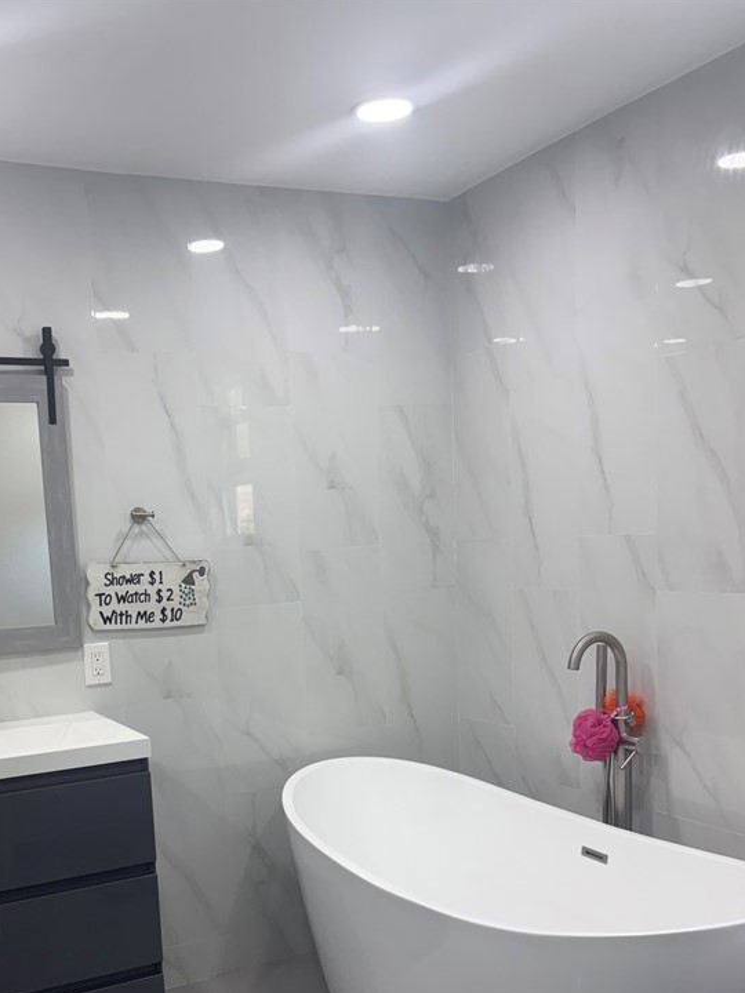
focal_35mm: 37
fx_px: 1062
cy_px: 702
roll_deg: +3.0
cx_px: 284
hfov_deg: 38.4
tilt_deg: -8.2
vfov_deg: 48.8
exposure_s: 1/120
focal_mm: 5.96
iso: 80
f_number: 1.6
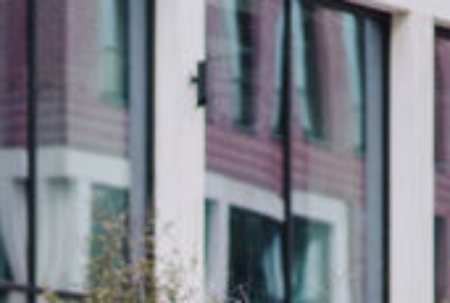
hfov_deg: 5.4
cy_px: 566
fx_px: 4700
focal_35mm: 375
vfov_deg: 3.7
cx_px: -291
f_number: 2
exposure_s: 1/3200
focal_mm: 85
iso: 500
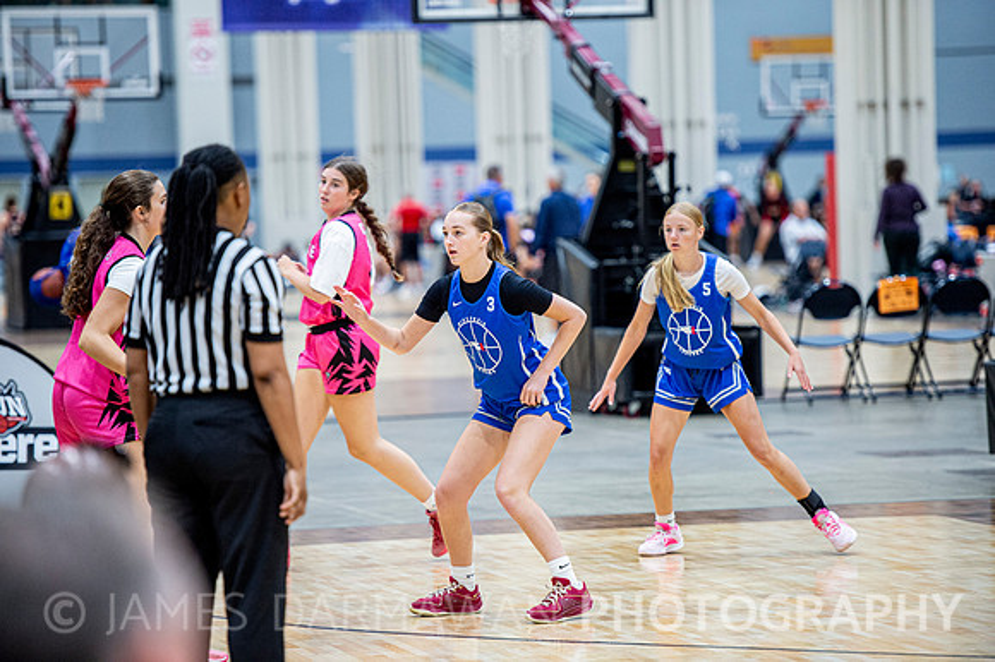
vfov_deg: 7.8
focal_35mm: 175
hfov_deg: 11.8
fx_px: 4834
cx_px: 498
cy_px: 331
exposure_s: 1/320
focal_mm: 175
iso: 2000
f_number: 2.8
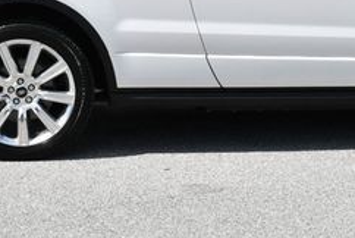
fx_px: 1669
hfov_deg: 12.1
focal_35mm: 169
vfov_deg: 8.1
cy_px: -57
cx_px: 277
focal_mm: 32
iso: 100
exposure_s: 1/320
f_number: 9
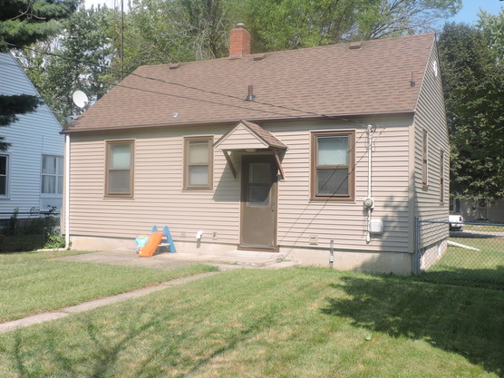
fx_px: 553
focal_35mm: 38
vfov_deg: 37.7
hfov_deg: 48.9
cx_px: 232
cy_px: 183
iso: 100
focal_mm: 5.9
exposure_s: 1/800
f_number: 3.2
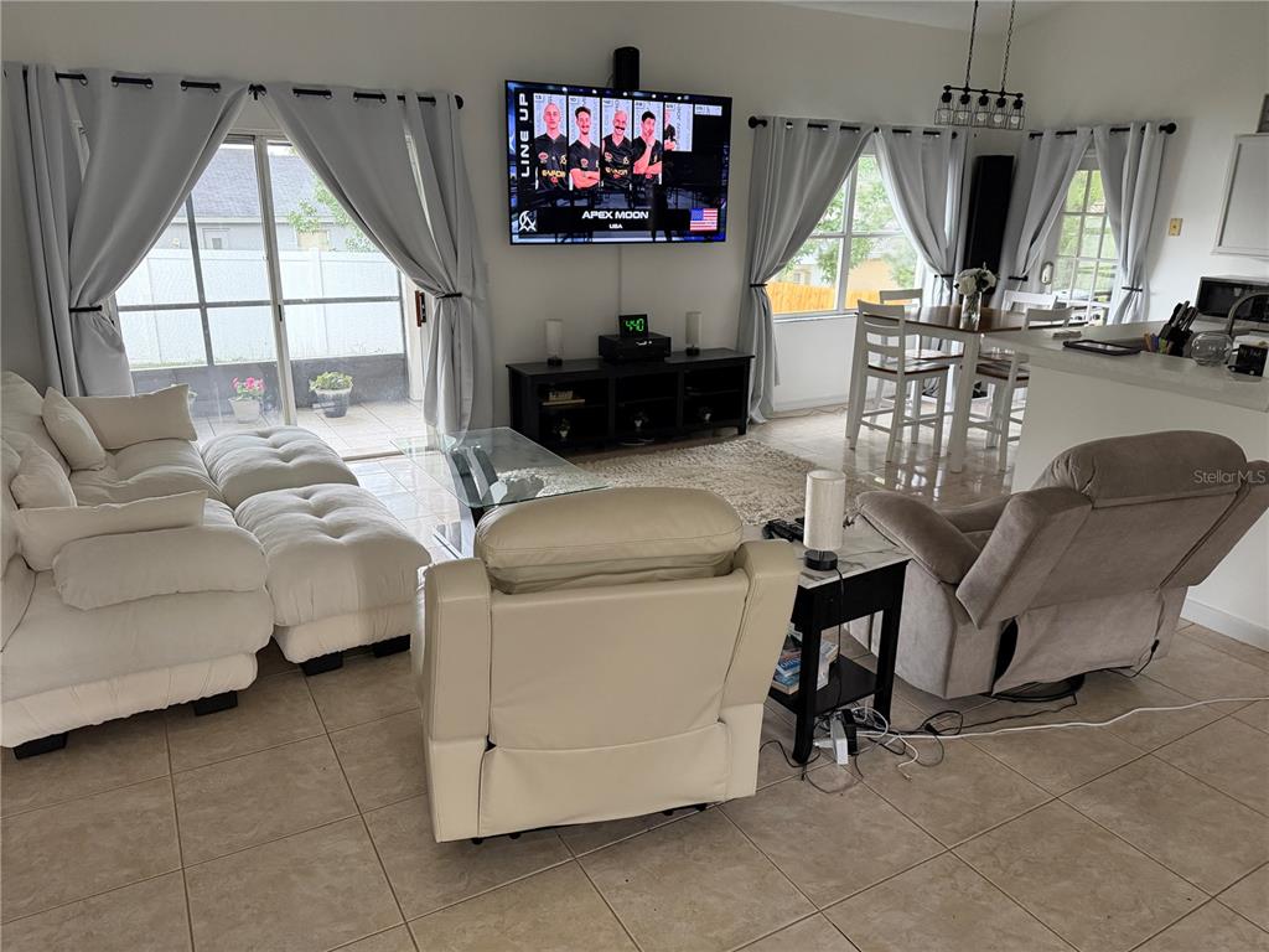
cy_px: 476
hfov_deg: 71.6
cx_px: 634
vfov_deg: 56.8
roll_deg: -0.9
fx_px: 880
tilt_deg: -17.7
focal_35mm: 24
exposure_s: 1/60
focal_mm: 6.76
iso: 500
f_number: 1.78
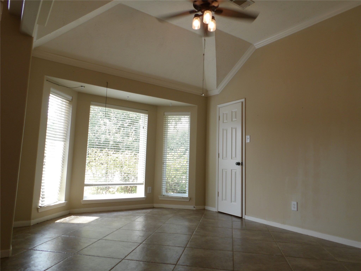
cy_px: 136
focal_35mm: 23
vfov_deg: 58.9
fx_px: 240
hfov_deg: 73.9
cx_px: 180
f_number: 4.1
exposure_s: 1/41
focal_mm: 4.2
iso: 100
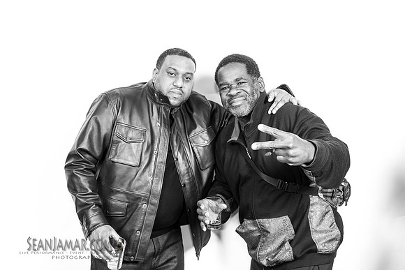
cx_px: 202
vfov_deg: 24.6
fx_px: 619
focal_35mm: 55
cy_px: 135
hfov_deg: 36.2
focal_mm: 55
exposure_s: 1/200
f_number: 4
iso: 500
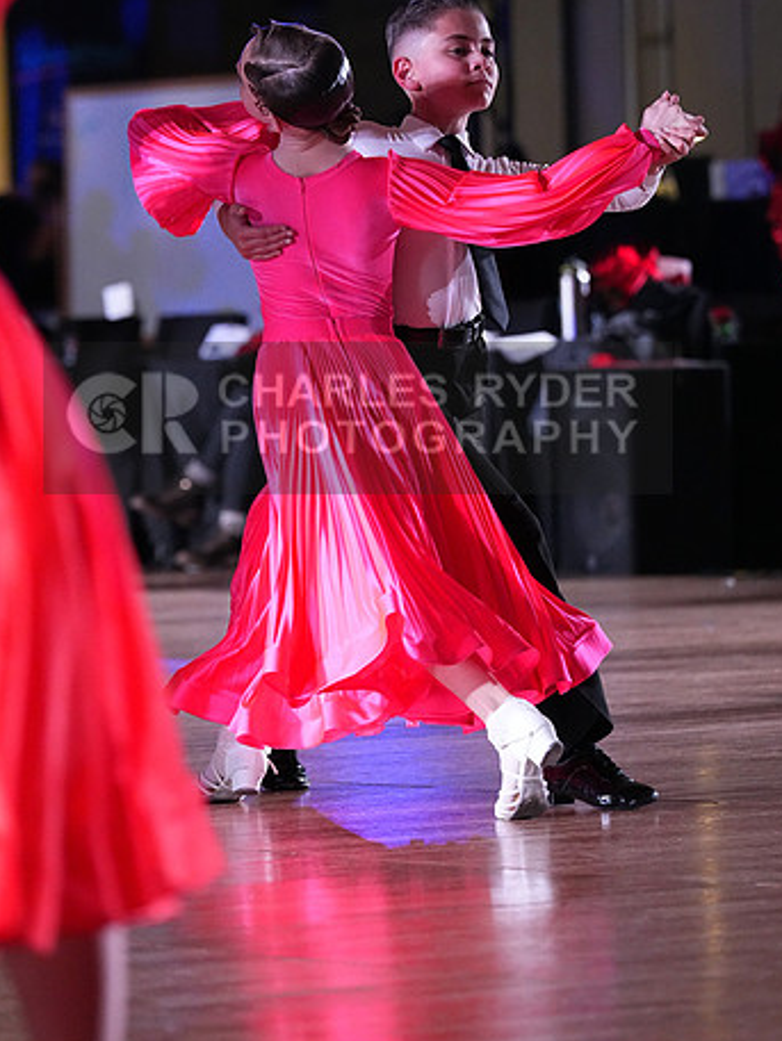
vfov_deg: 8.1
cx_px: 359
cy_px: 419
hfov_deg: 6.1
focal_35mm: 244
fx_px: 7346
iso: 8000
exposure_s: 1/400
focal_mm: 200
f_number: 5
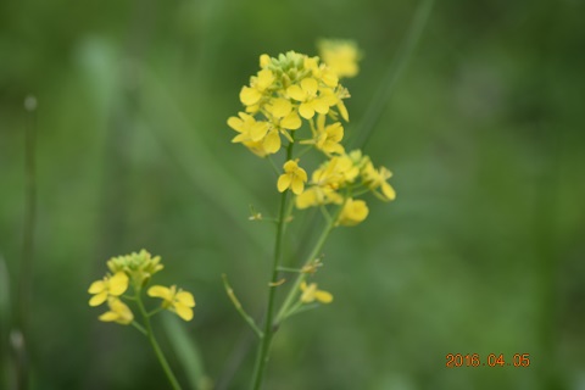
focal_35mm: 285
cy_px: 195
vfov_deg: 4.8
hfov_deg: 7.2
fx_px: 4631
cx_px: 292
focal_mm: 190
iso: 200
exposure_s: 1/400
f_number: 8
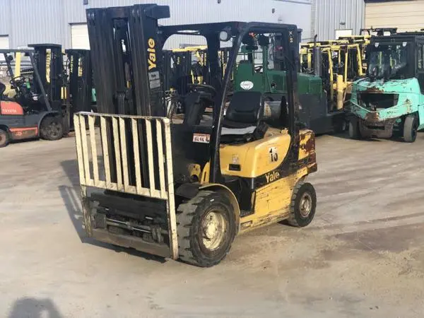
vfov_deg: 28.0
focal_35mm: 52
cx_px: 212
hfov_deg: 36.8
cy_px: 159
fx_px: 637
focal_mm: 6
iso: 16
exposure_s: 1/304
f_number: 2.4
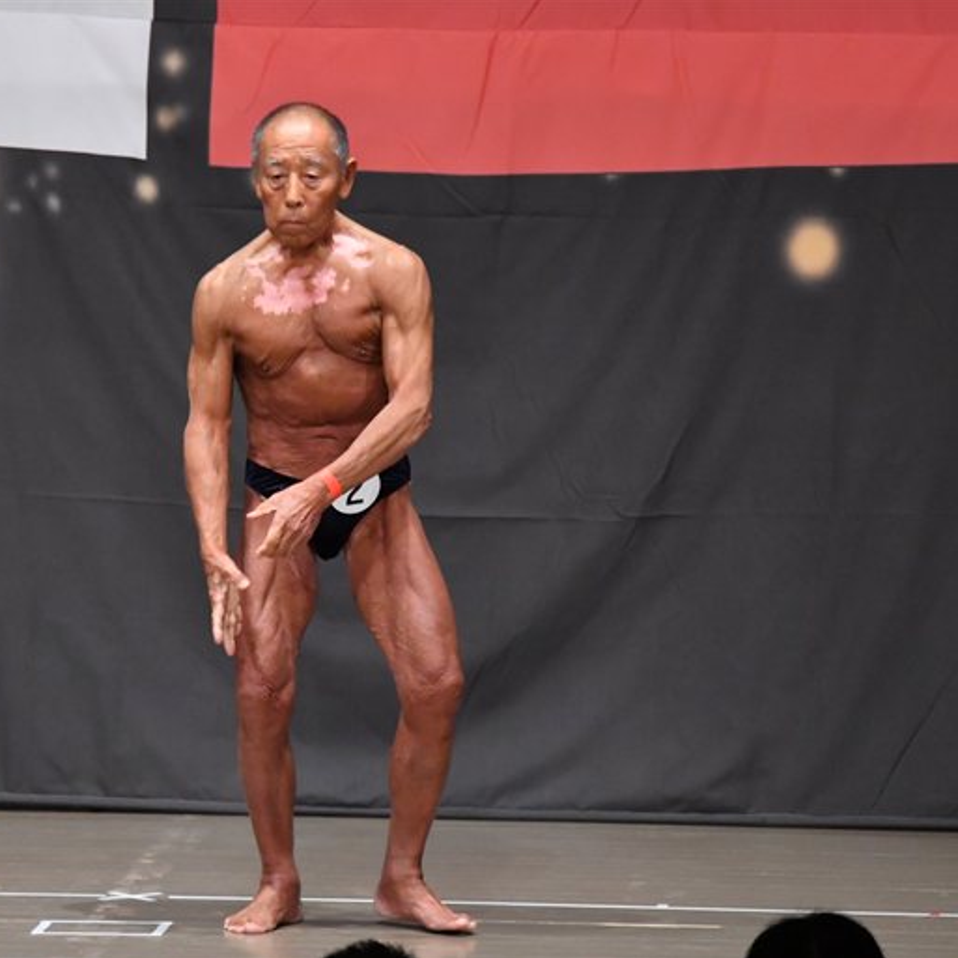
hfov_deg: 5.4
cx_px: 343
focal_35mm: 327
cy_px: 480
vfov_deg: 5.4
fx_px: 10239
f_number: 5.6
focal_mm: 170
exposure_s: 1/400
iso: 6400
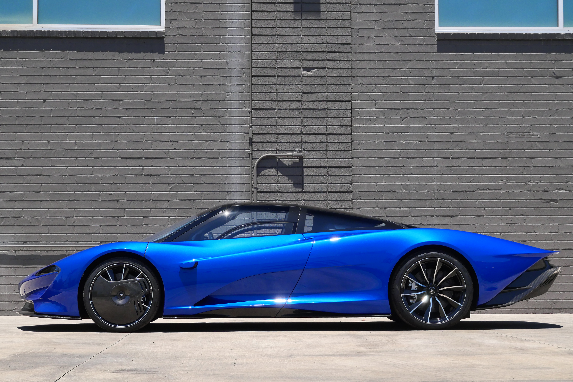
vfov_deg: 18.4
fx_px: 1178
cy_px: 191
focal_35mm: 74
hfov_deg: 27.3
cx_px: 286
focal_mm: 36
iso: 640
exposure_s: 1/800
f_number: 5.3
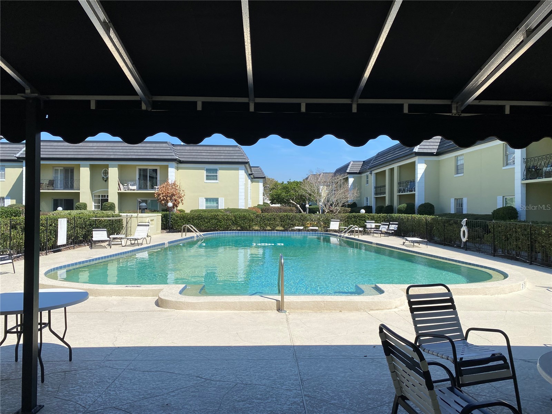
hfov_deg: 67.3
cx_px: 276
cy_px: 207
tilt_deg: +0.5
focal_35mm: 26
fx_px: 415
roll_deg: -0.1
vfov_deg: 53.1
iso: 32
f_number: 1.8
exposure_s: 1/3401
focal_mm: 4.25
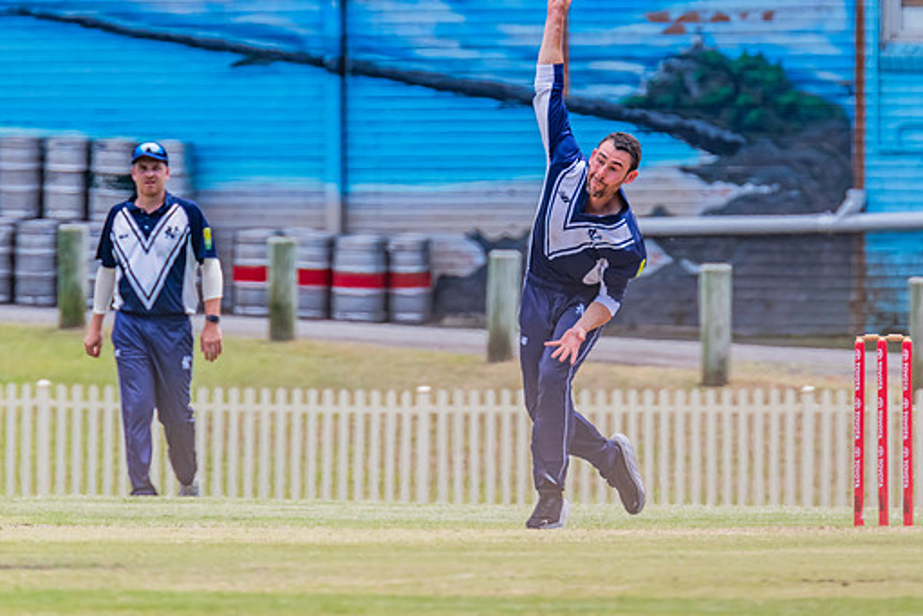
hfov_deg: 2.4
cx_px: 527
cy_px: 270
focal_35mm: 856
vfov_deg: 1.6
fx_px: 21952
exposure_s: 1/2000
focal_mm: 600
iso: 800
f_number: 9
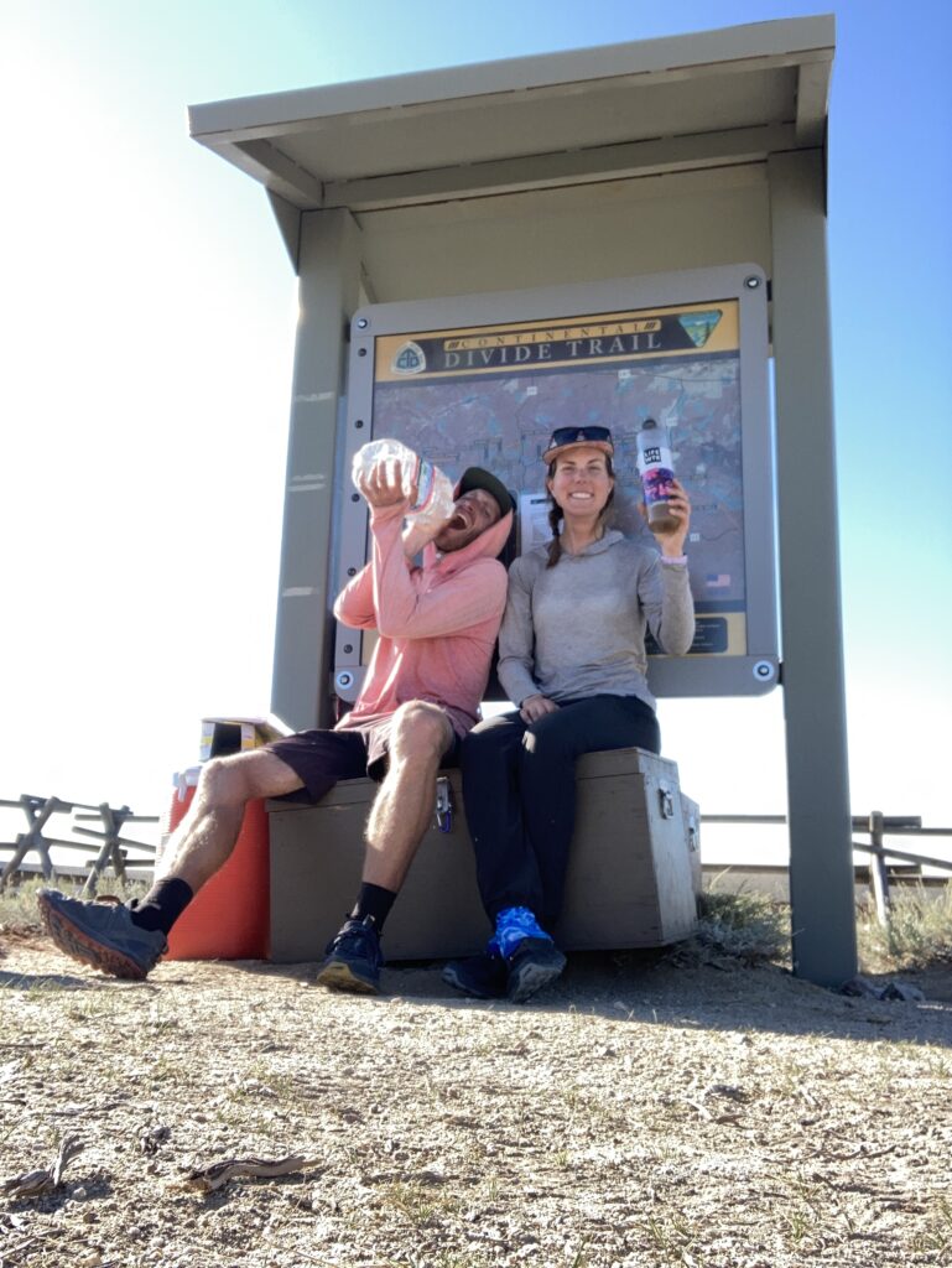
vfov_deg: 56.8
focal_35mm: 32
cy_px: 634
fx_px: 1172
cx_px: 476
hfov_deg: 44.2
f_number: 2.2
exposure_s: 1/274
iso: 20
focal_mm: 2.87
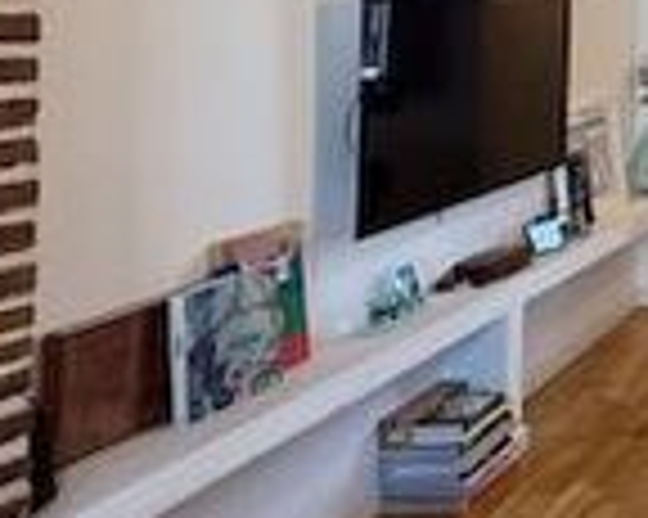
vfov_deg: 25.1
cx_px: 1138
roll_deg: -0.8
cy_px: -23
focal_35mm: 57
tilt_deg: +1.7
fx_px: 1092
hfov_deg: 22.0
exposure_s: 1/99
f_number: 2.2
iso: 400
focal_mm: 2.22
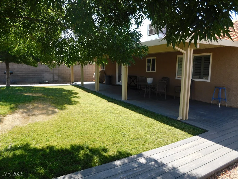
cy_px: 90
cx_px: 119
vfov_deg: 58.9
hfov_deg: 73.9
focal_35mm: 23
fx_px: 158
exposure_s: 1/500
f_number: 3
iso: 125
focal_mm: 4
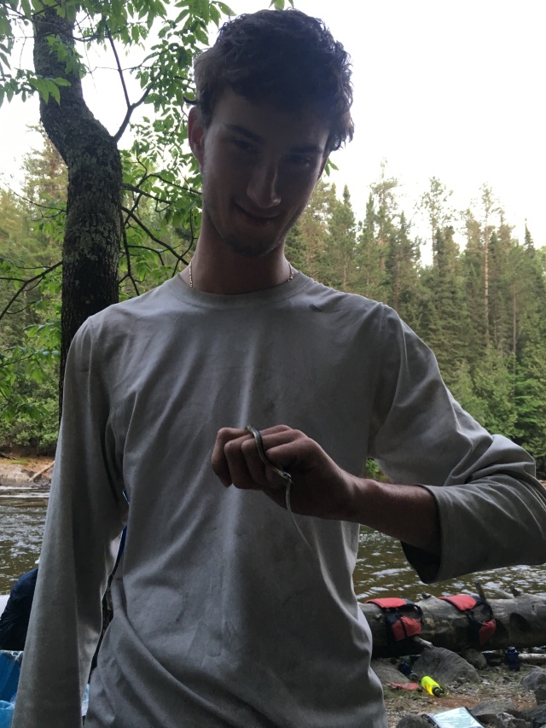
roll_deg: -1.5
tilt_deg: +7.6
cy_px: 364
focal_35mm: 29
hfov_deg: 48.2
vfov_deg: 61.7
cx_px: 273
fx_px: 610
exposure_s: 1/30
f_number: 2.2
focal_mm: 4.15
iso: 40
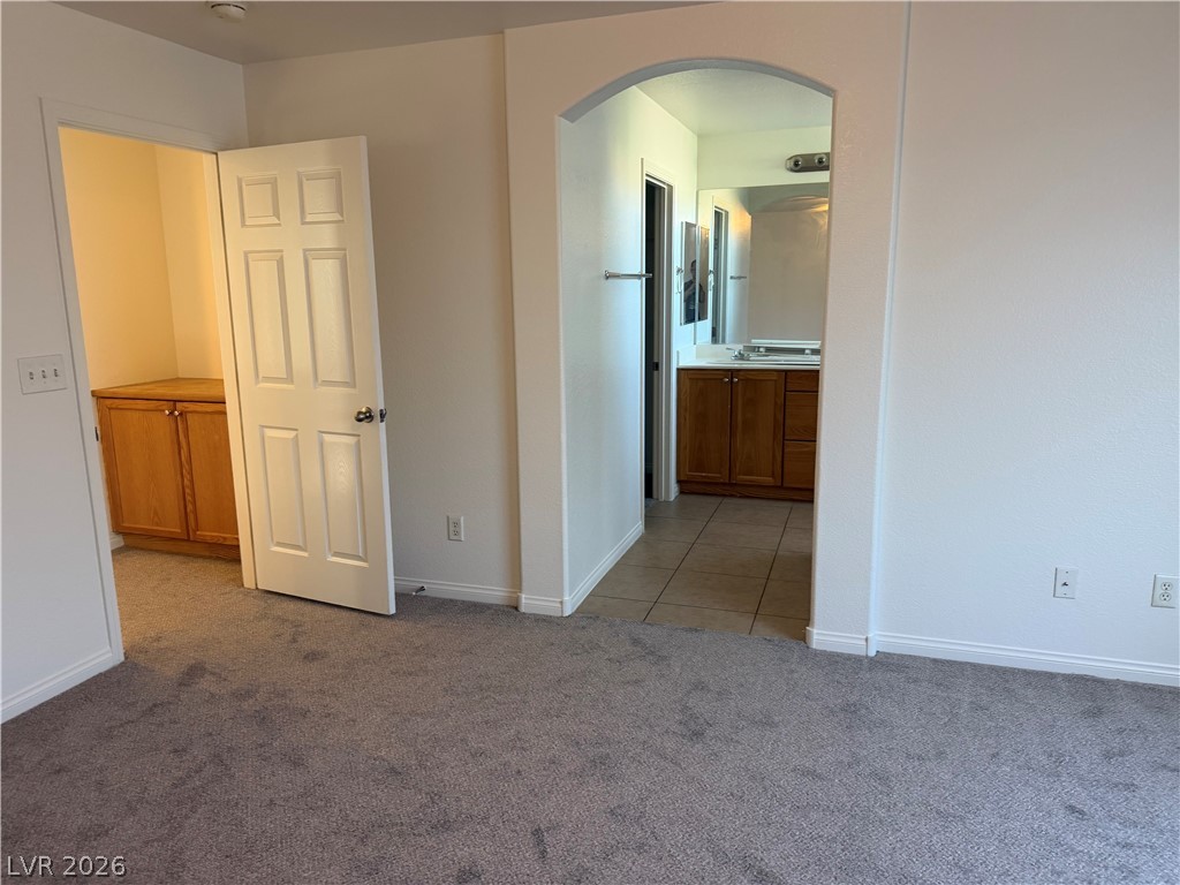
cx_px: 590
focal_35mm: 24
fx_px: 818
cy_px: 442
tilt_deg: -8.1
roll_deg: +1.2
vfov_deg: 56.8
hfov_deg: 71.6
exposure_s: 1/60
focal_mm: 6.76
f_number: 1.78
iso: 250
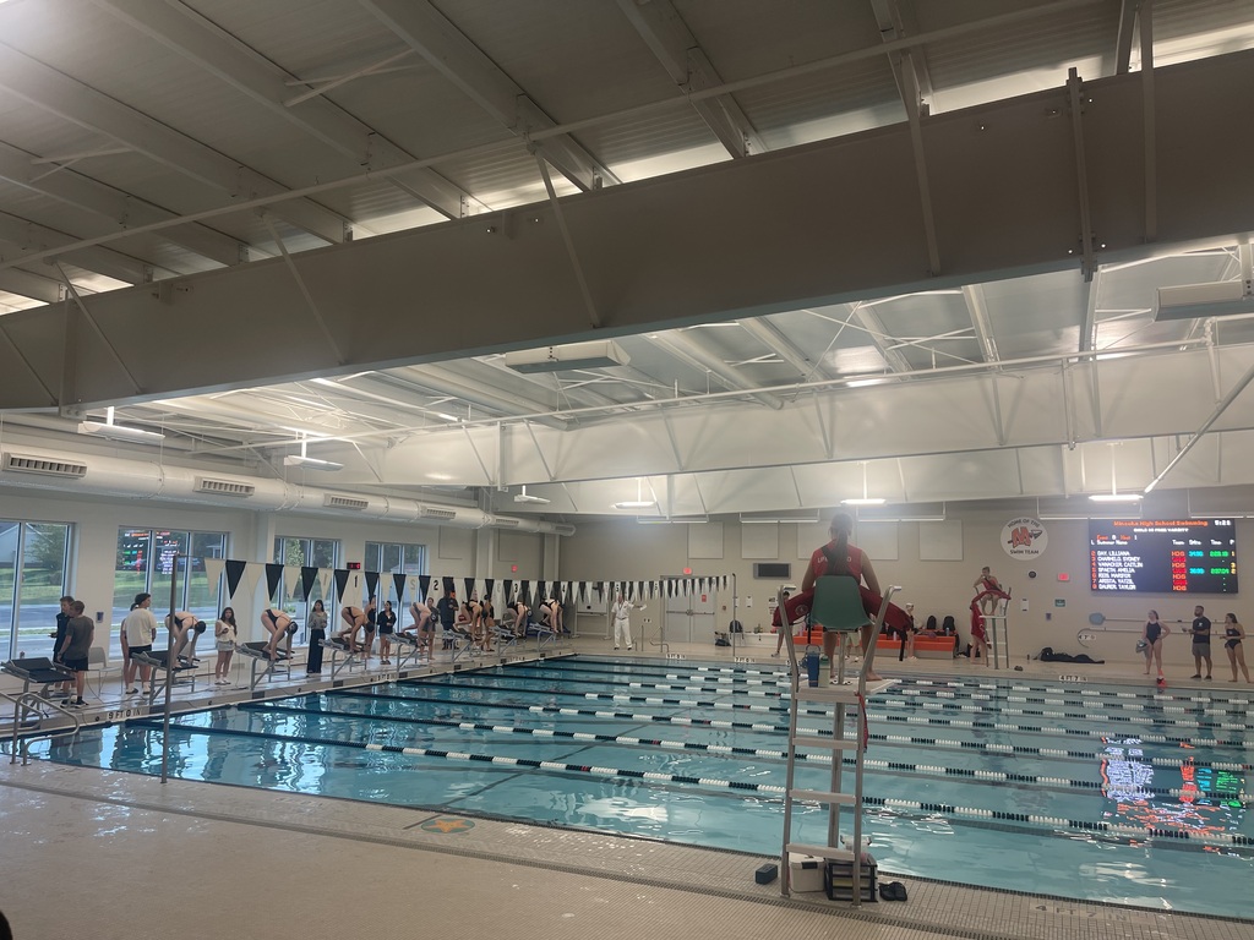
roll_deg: -1.4
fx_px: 906
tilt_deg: +4.6
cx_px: 627
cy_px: 470
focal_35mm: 25
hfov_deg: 69.4
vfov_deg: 54.9
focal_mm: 5.1
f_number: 1.6
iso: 40
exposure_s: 1/121
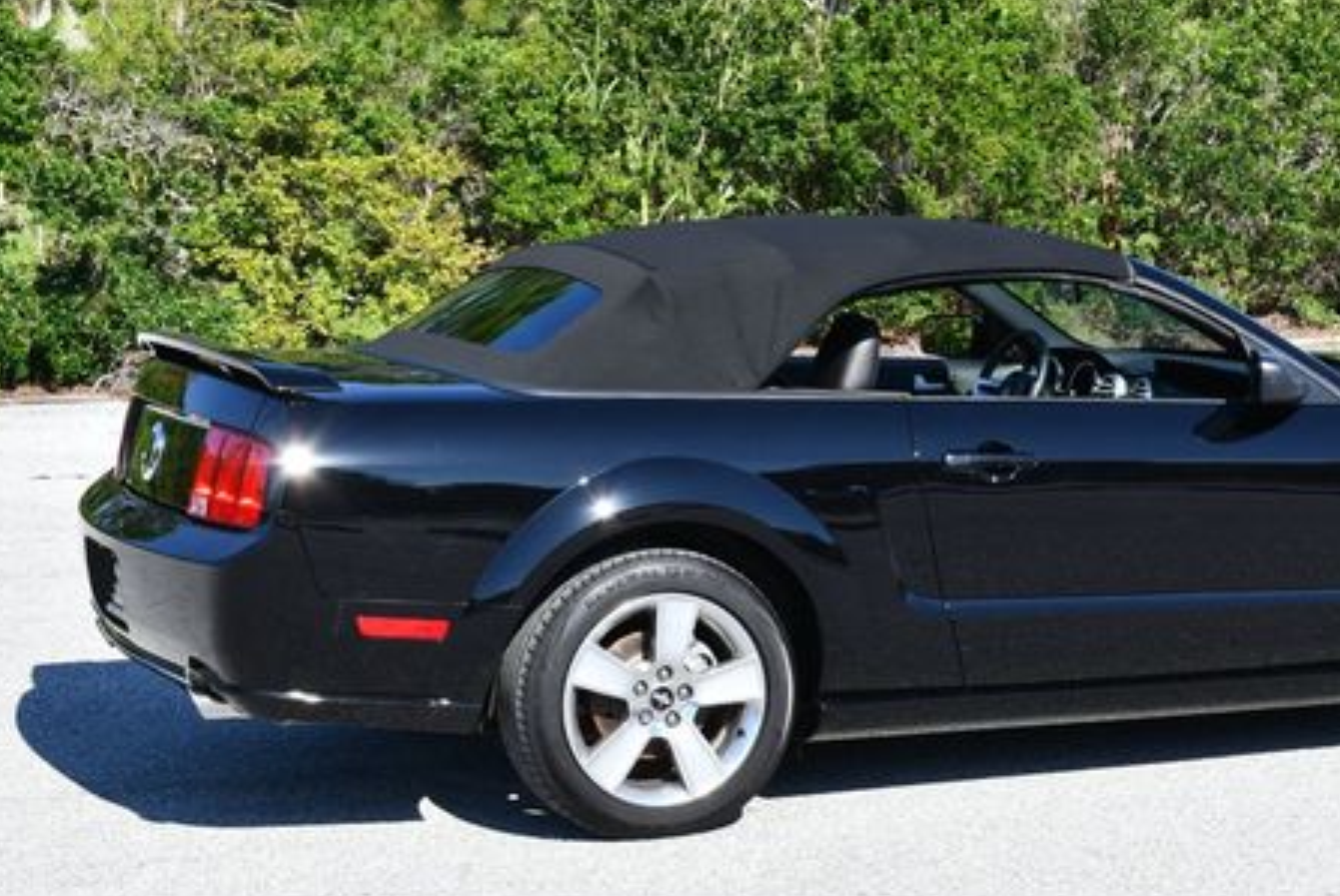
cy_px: 381
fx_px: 3204
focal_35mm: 86
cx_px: 938
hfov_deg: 23.5
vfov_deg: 15.9
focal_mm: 30
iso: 180
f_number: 8
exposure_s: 1/250
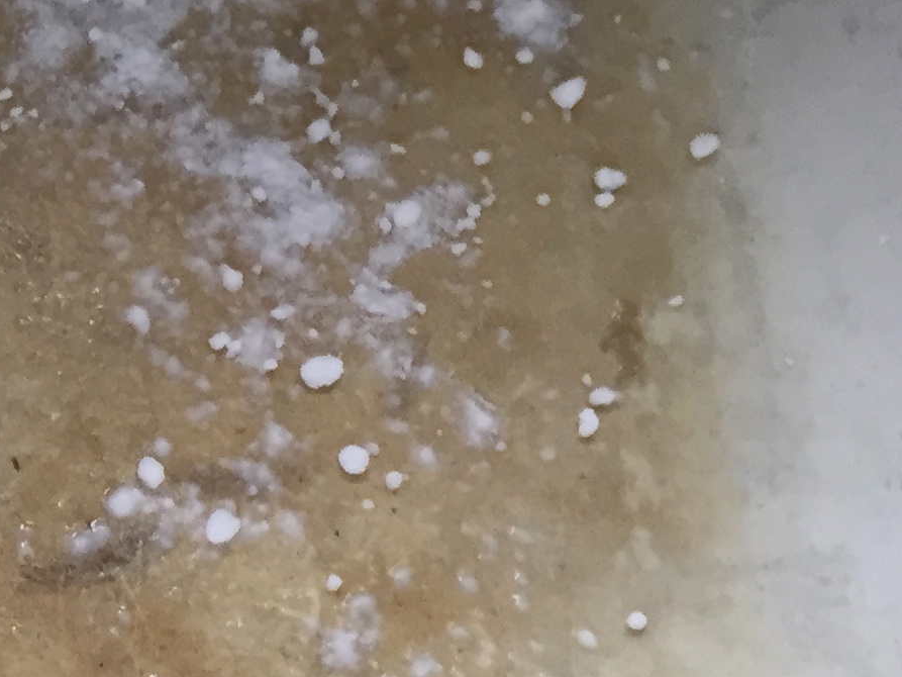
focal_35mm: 106
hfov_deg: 16.2
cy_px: 500
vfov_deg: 13.9
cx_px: -624
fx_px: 2762
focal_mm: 4.15
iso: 40
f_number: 2.2
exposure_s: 1/30
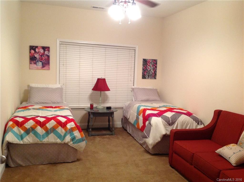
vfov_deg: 40.6
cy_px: 91
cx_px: 122
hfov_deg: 52.7
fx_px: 246
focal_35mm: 35
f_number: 2.4
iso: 200
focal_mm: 4.28
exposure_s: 1/15
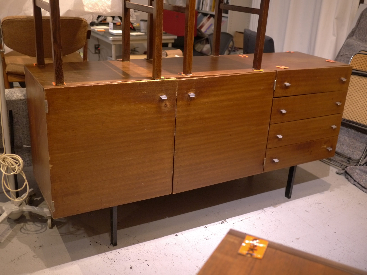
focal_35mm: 40
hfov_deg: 46.8
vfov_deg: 36.0
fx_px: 424
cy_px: 138
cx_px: 184
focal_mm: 20
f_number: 1.7
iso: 1000
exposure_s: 1/60
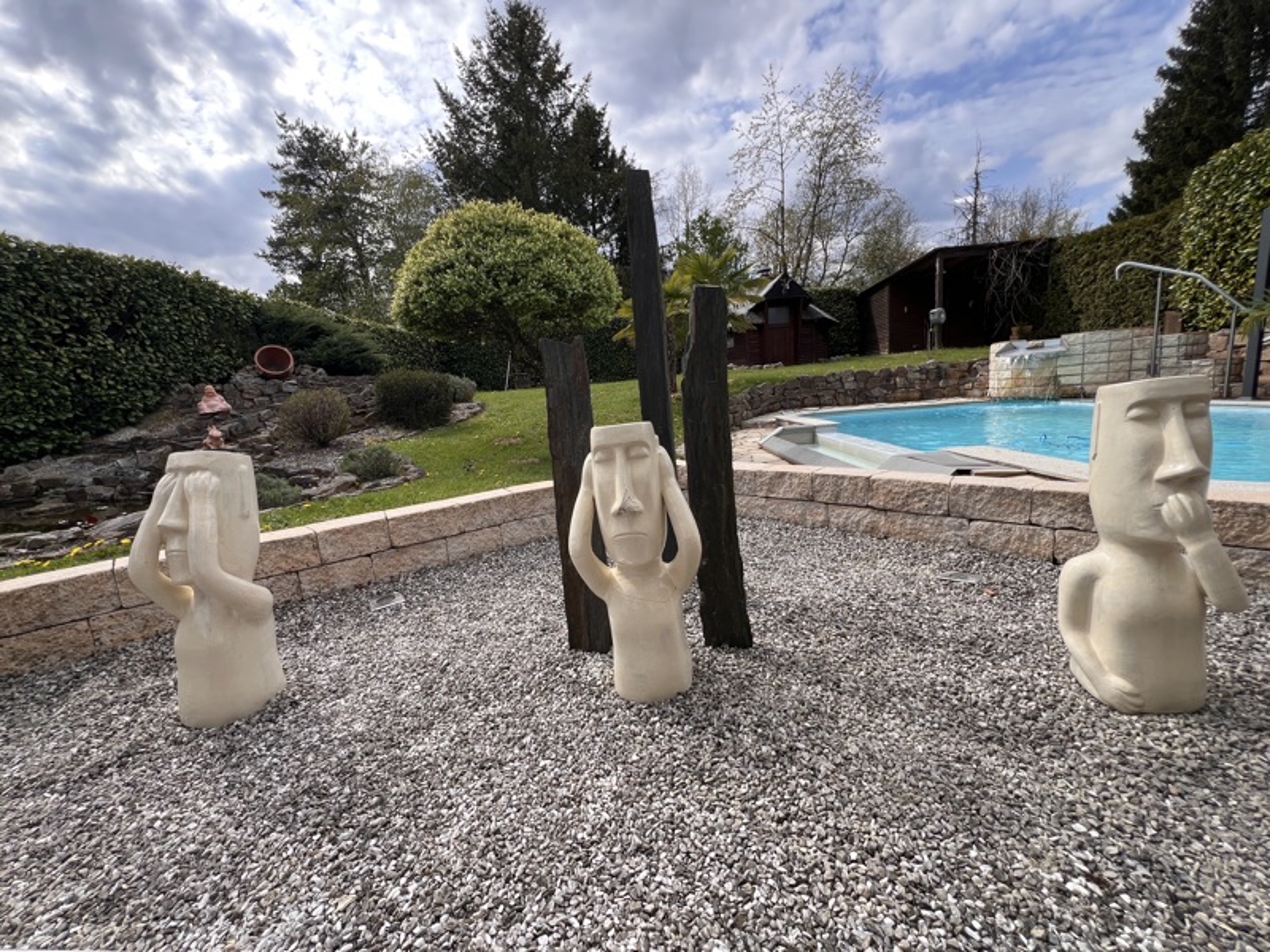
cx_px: 635
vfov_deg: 89.9
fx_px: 477
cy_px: 476
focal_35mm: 13
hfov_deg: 106.2
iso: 32
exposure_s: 1/619
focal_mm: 1.57
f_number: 1.8
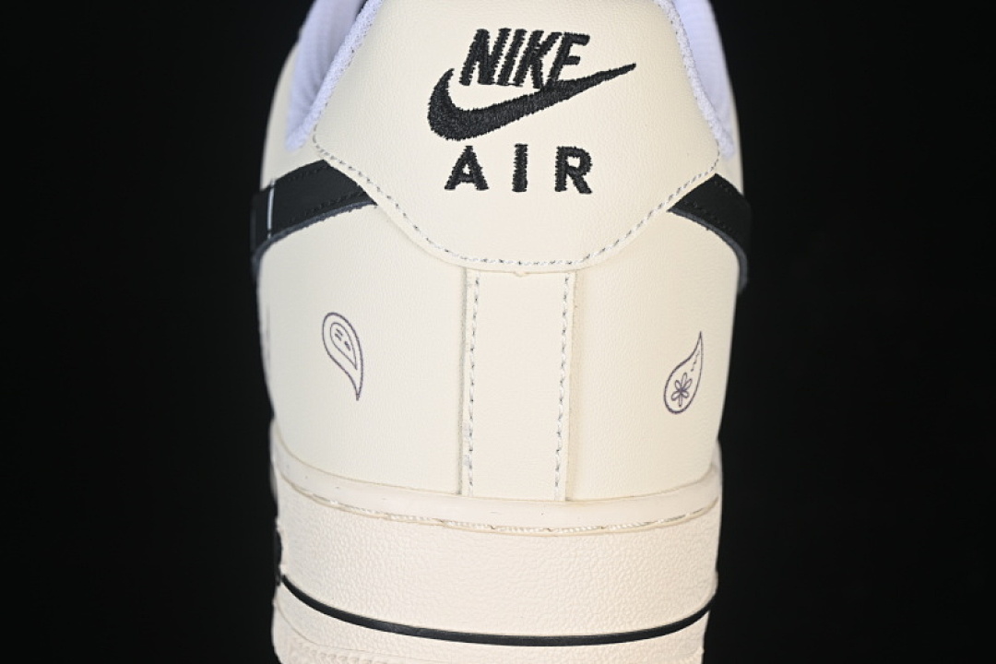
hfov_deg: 27.0
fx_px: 2075
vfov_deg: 18.2
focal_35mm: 75
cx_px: 498
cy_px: 332
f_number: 7.1
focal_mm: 50
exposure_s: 1/80
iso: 160
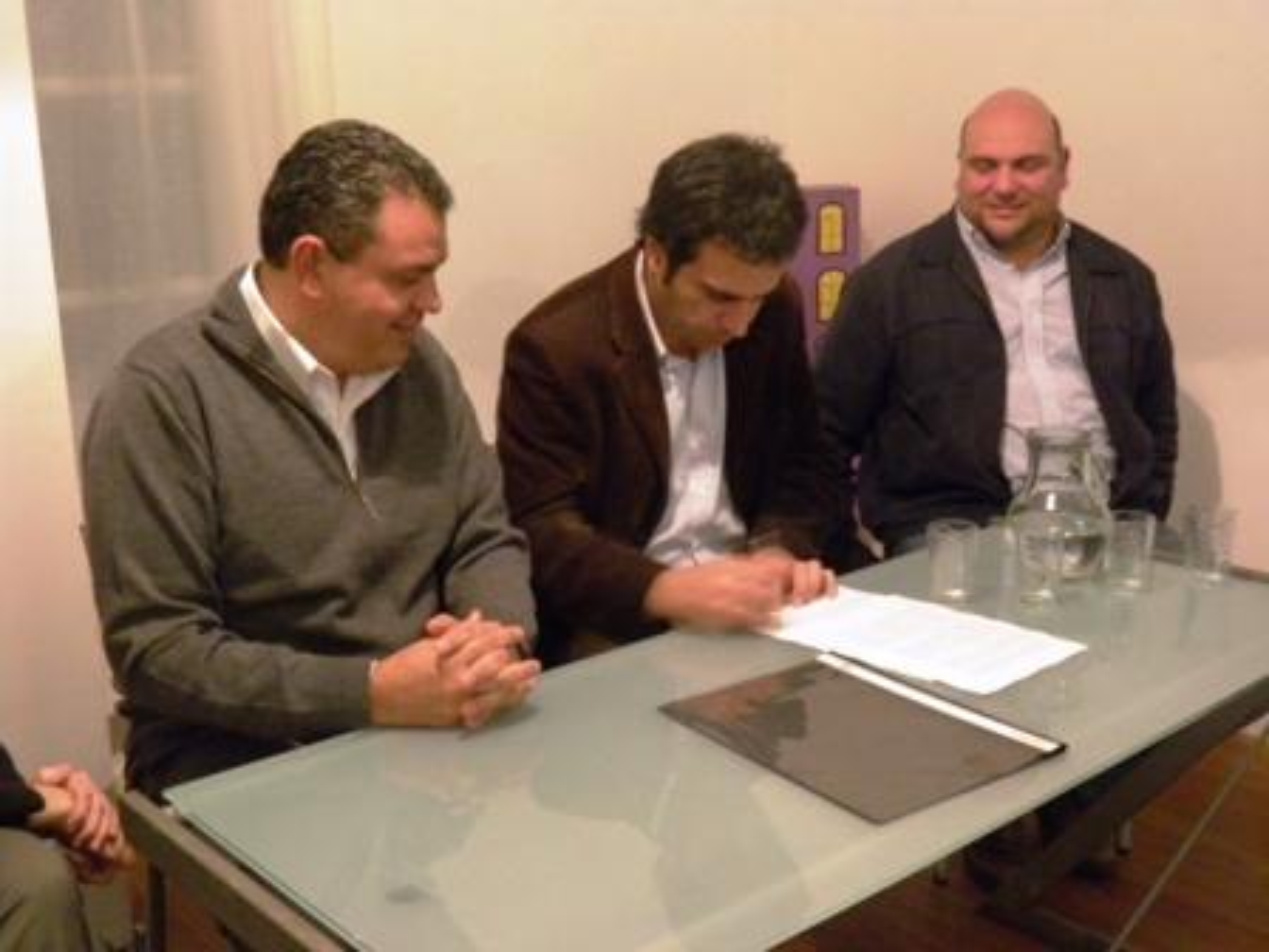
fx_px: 1430
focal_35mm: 39
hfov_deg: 47.9
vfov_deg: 36.8
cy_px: 476
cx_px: 634
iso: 400
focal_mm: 7.1
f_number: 3.2
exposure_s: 1/5
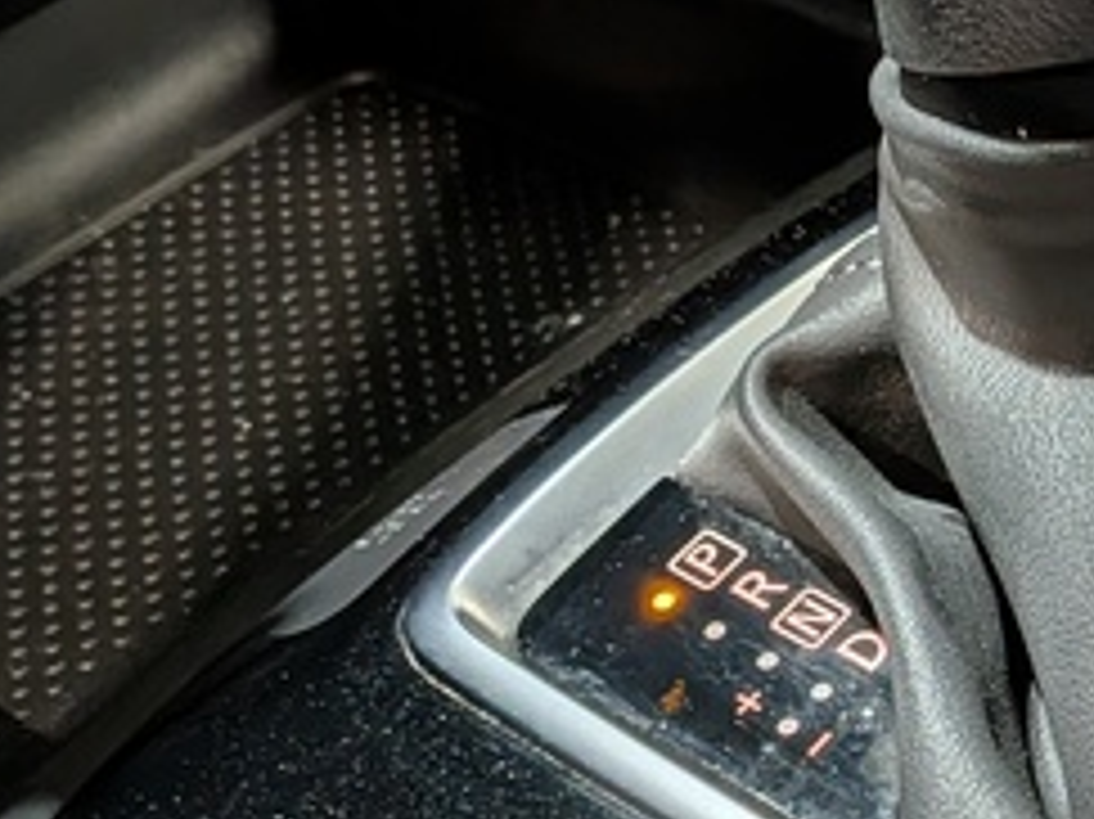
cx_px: 1225
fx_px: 3190
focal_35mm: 101
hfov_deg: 18.7
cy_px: 495
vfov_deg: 14.6
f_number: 1.7
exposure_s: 1/60
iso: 42
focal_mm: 4.53
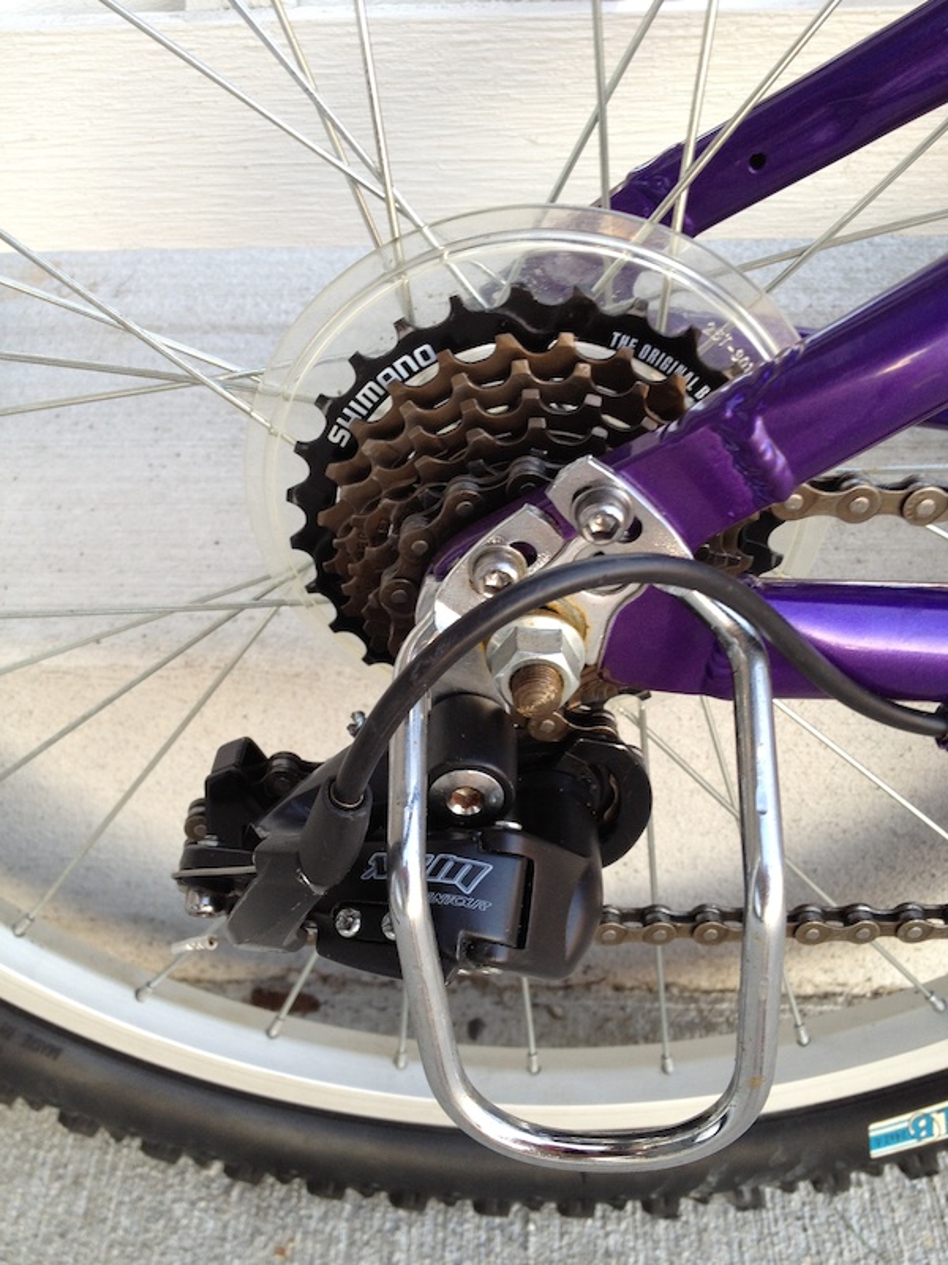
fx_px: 1278
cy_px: 632
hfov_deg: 40.7
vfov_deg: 52.6
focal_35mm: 35
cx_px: 474
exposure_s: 1/40
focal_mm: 4.28
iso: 64
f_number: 2.4
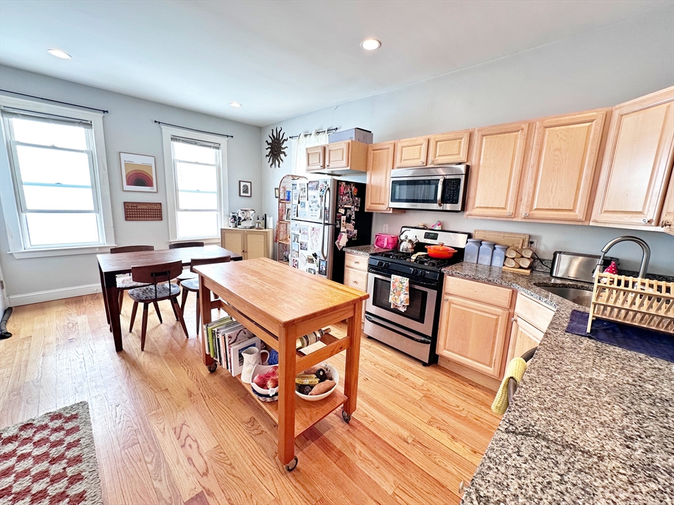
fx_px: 273
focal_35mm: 14
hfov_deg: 102.1
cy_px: 252
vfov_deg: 85.7
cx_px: 337
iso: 160
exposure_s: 1/120
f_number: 2.2
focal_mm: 2.22
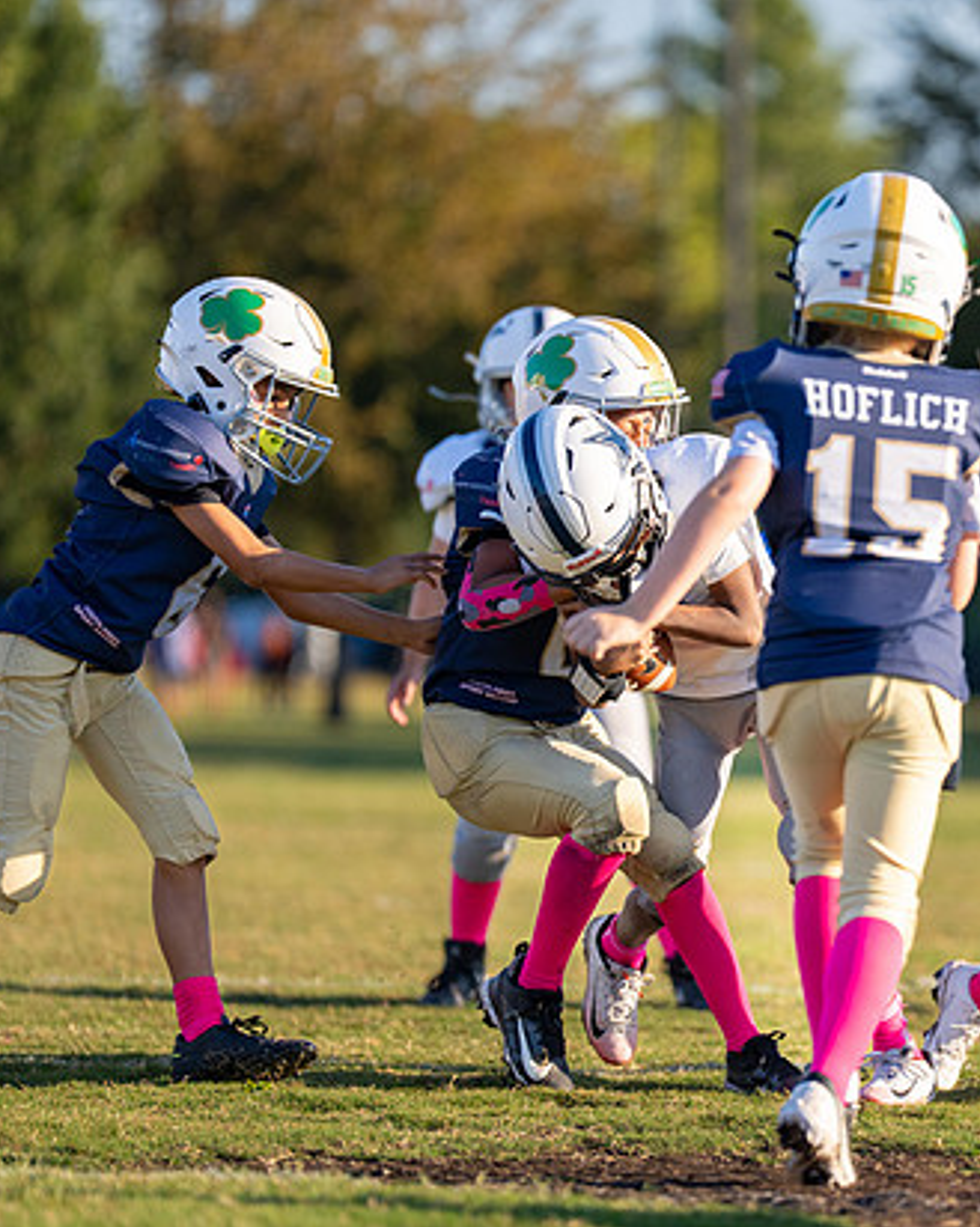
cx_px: 763
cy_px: 630
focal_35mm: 320
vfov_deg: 6.0
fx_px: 11615
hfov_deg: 4.8
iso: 200
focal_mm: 200
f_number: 2.8
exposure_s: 1/2500
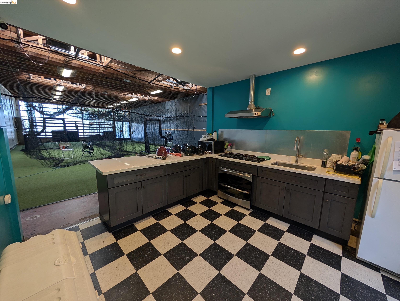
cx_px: 200
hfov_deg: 110.5
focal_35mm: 12
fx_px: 139
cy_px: 150
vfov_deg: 94.6
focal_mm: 2.02
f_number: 1.7
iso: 65
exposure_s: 1/120
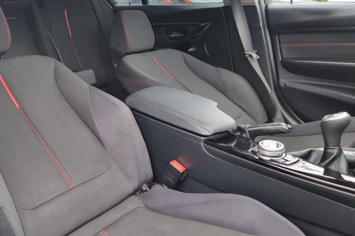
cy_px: 90
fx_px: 316
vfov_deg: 40.9
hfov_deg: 57.9
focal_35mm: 32
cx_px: 131
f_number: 1.8
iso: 250
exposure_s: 1/60
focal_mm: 6.7
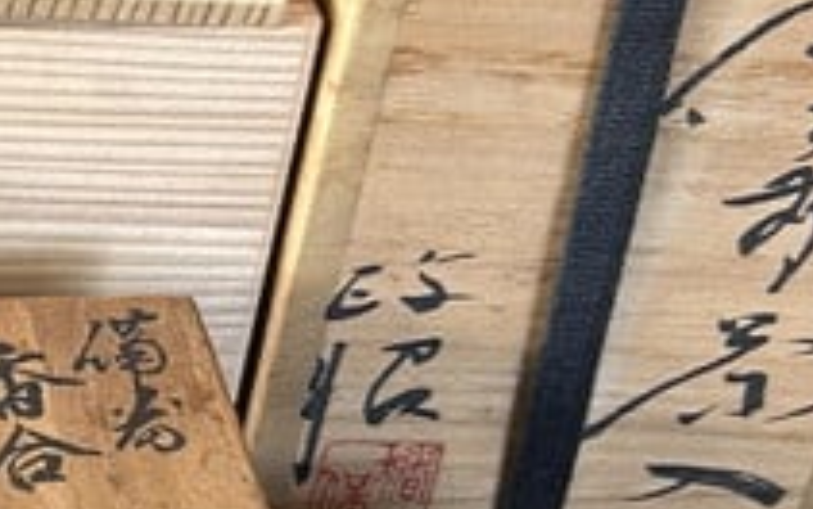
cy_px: 243
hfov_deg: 12.1
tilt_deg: -38.5
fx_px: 3480
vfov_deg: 8.4
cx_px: -717
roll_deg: -0.6
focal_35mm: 157
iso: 64
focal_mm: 5.7
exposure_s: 1/121
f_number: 1.5
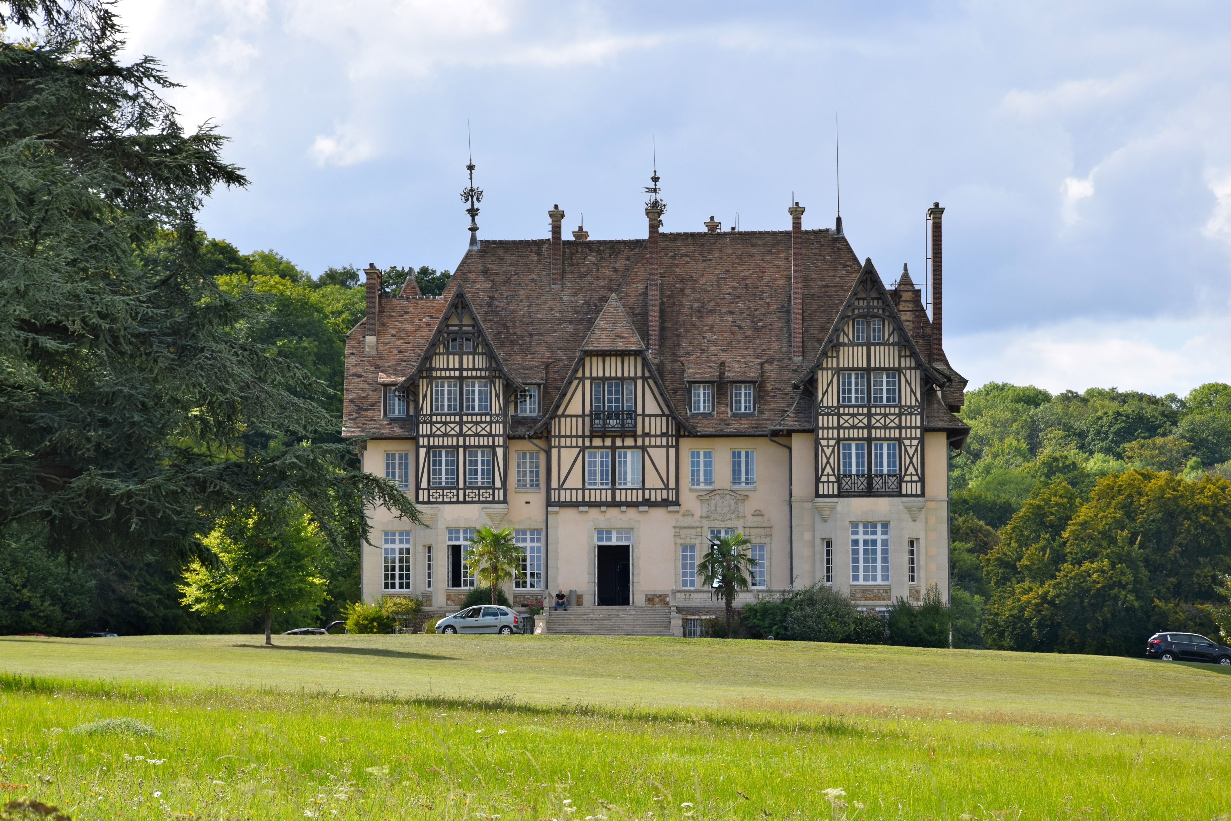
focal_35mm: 158
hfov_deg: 13.0
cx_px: 616
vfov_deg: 8.7
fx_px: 5385
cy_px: 410
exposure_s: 1/320
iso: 200
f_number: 9
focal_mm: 105
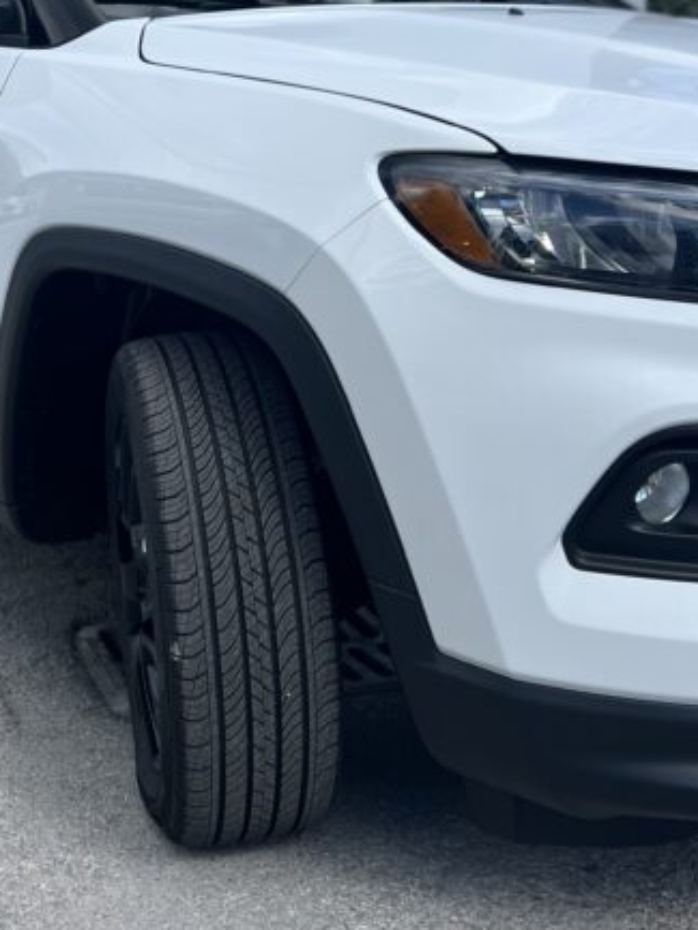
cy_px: 260
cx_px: 217
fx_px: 1290
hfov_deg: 30.0
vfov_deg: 38.8
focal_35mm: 48
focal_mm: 5.7
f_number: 1.5
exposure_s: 1/3571
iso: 50
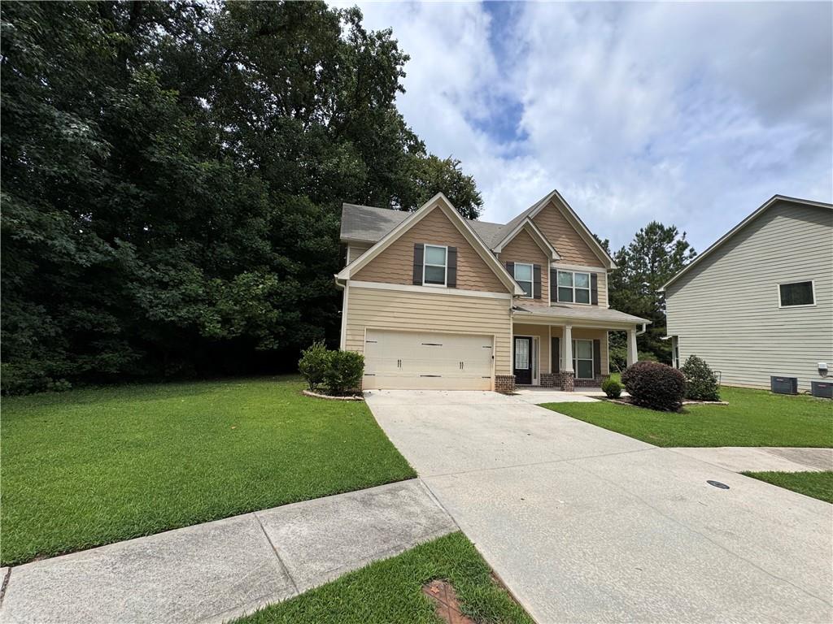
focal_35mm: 14
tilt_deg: +3.8
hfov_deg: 102.1
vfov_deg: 85.7
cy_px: 312
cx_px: 416
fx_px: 337
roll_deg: -2.4
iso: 50
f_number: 2.2
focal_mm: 2.22
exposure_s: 1/2028
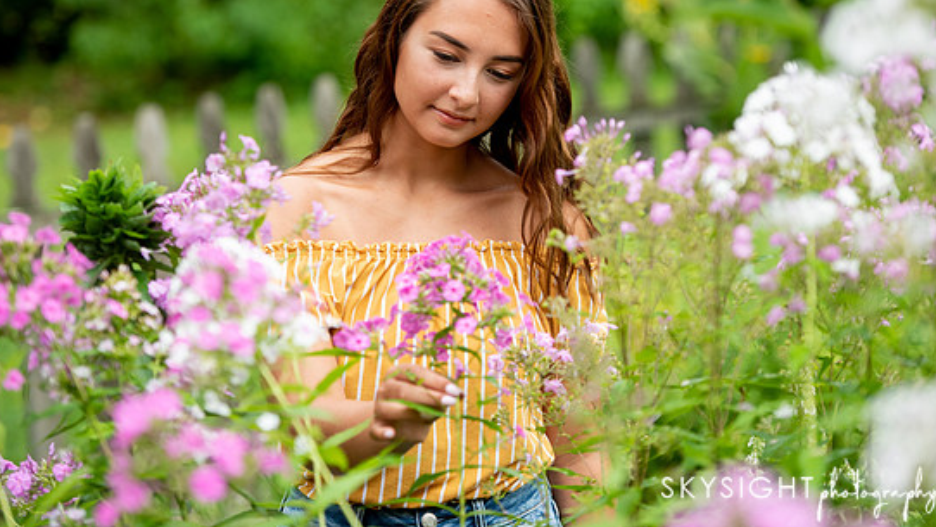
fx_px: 3202
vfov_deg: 9.4
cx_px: 465
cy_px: 196
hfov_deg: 16.6
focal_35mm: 129
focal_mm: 112
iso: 400
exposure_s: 1/1000
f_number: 2.8
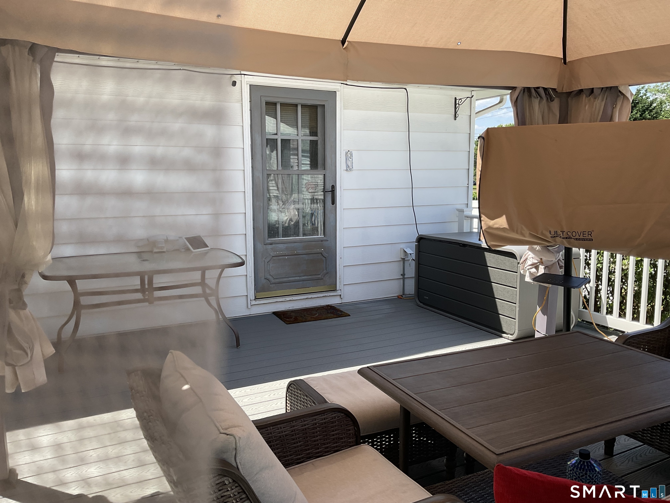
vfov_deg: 48.2
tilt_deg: -8.2
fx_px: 561
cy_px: 252
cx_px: 335
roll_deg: +0.2
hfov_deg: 61.7
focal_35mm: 29
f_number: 1.8
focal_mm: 3
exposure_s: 1/700
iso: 16
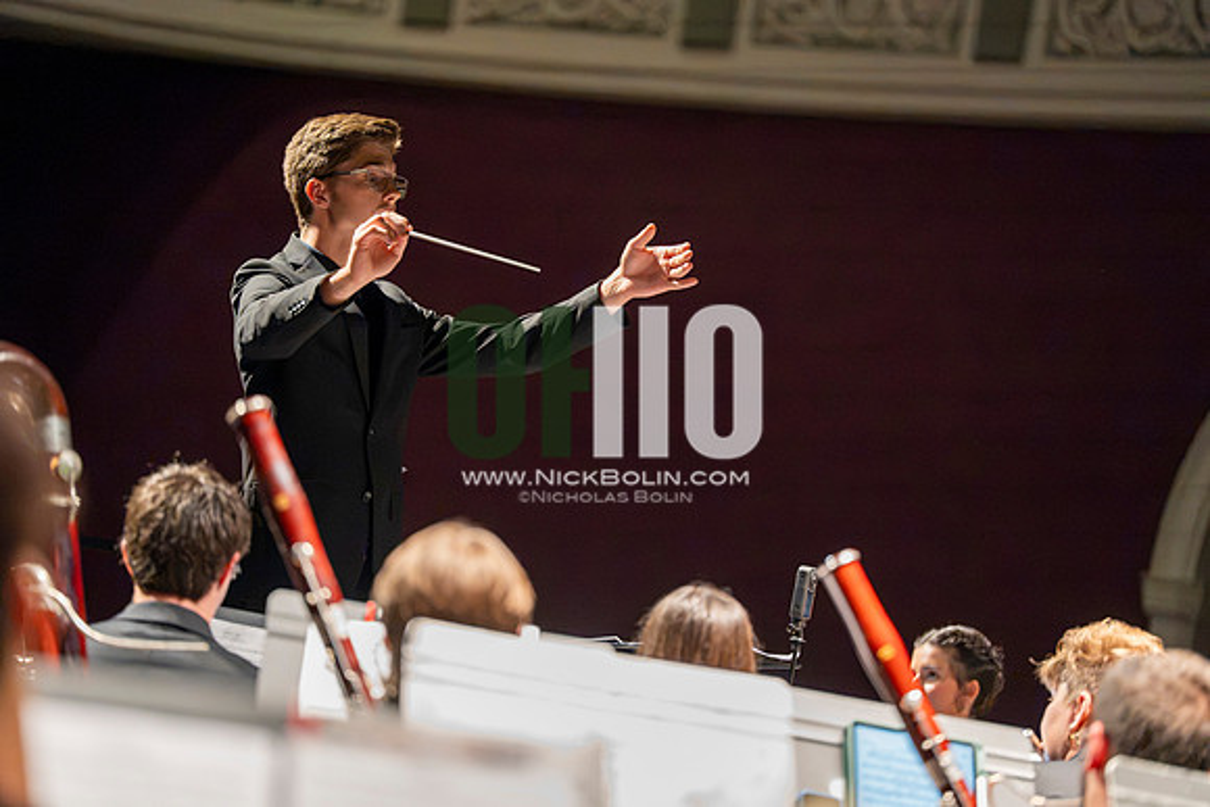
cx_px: 605
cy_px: 404
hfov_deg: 12.4
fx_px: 5547
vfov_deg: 8.3
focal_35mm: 165
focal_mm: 165
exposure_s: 1/640
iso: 16000
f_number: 2.8
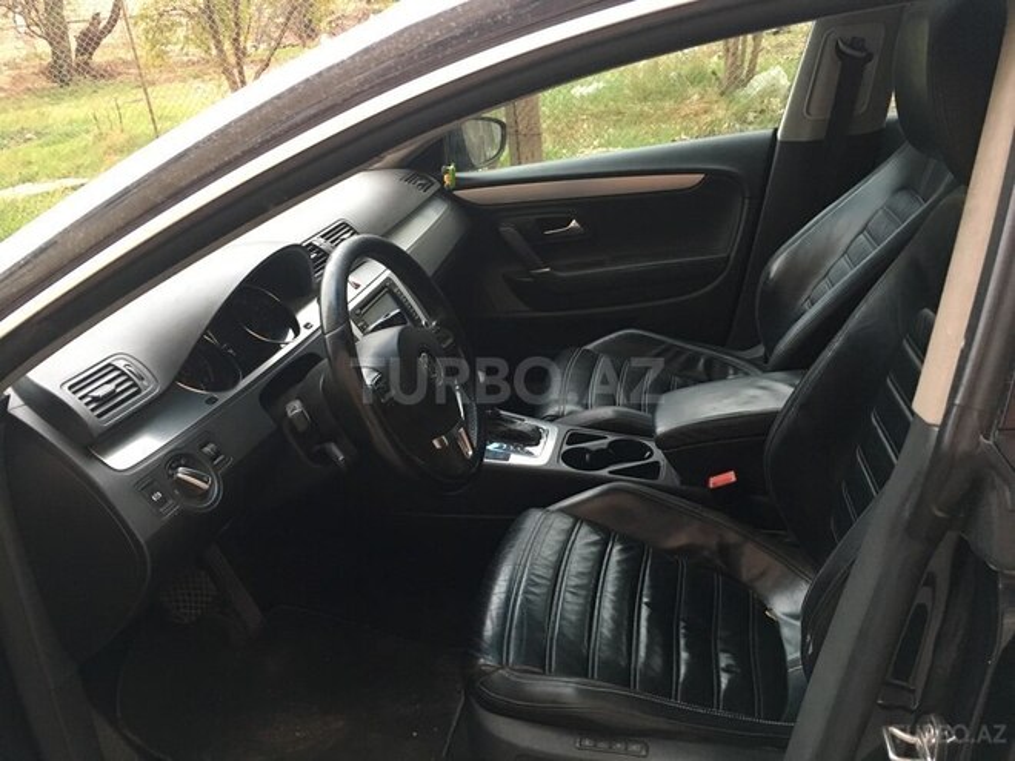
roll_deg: +6.8
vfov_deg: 48.2
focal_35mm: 29
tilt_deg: -22.9
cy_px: 380
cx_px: 508
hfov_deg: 61.7
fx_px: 850
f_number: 2.2
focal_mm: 4.15
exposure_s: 1/33
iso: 160
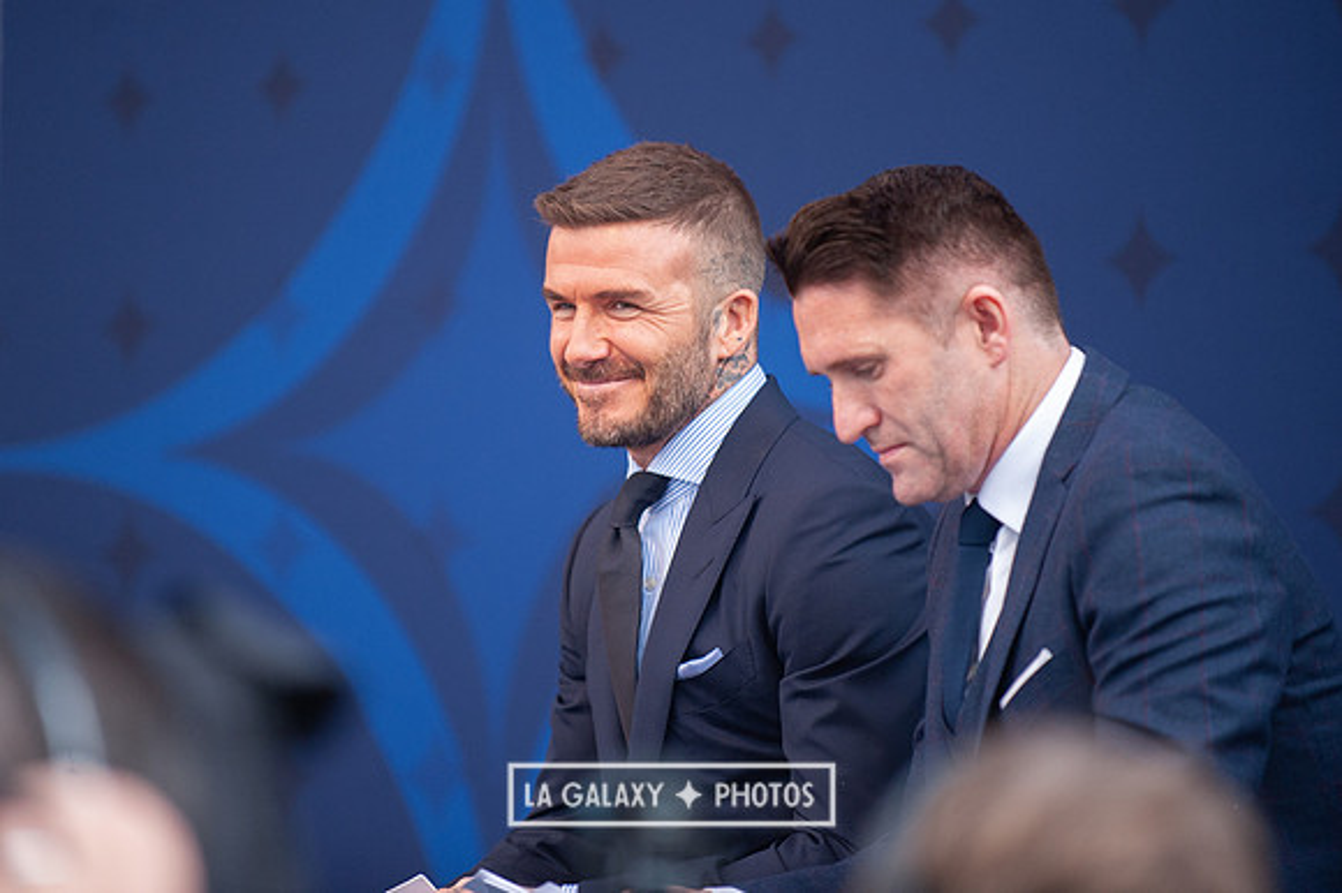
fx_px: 8817
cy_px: 375
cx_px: 610
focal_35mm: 237
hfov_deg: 8.7
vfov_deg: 5.8
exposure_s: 1/1250
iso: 1100
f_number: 2.8
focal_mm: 200
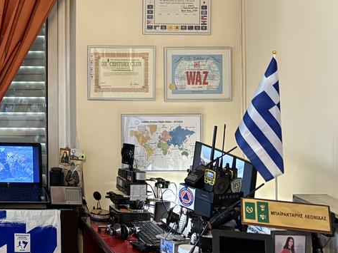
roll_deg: +0.2
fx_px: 645
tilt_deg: +0.3
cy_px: 30
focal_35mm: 66
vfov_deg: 21.8
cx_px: -67
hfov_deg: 26.2
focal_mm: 5.96
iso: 400
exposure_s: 1/33
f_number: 1.6
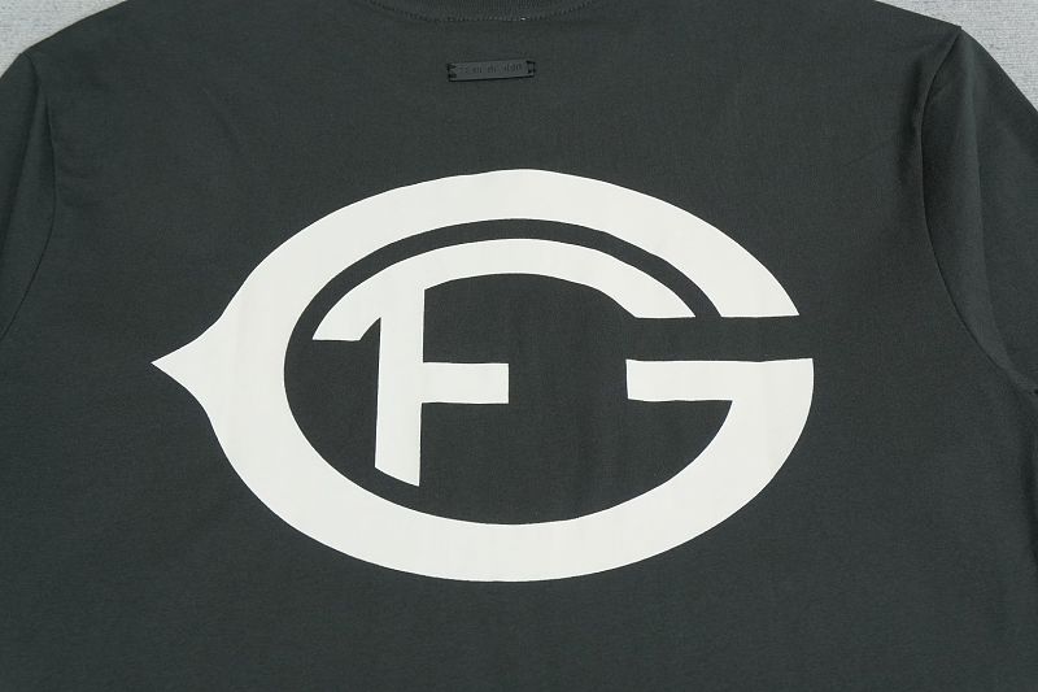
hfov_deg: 45.0
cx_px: 519
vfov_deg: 30.8
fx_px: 1254
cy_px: 346
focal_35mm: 44
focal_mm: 29
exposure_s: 1/160
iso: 1000
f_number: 8
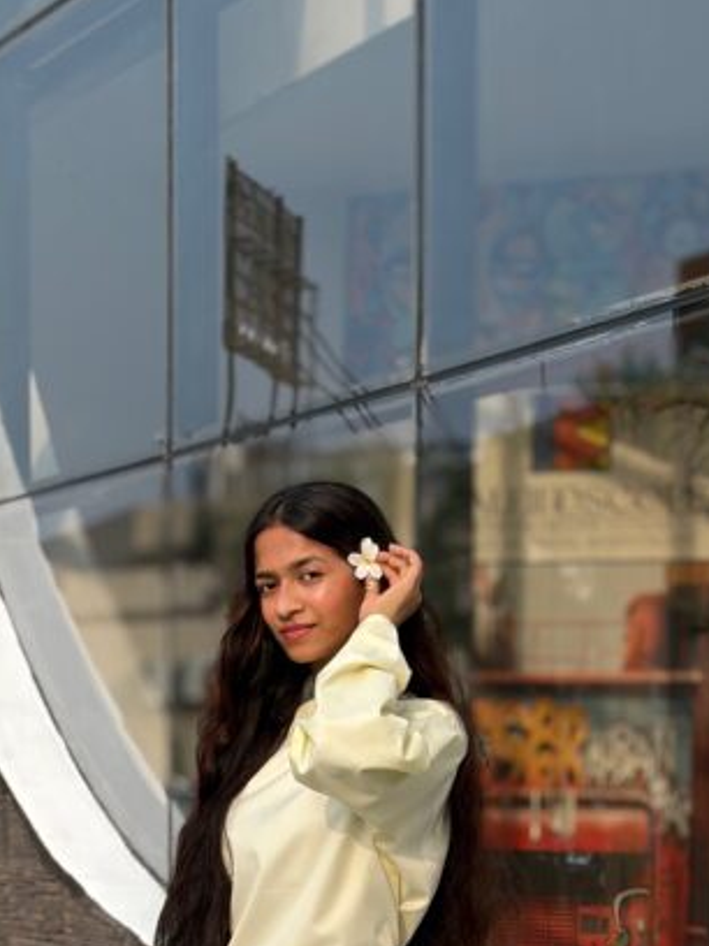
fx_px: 2786
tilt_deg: -1.5
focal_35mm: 102
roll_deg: -0.5
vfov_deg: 18.8
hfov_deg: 14.5
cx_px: 285
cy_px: 920
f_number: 1.6
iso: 32
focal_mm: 5.96
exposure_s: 1/1175
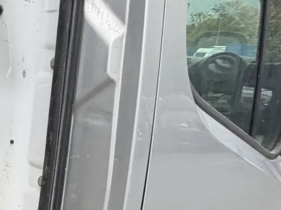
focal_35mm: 54
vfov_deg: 26.8
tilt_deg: -17.3
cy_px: 142
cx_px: -137
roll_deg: +2.0
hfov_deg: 26.3
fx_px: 438
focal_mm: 2.22
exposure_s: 1/121
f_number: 2.2
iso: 80
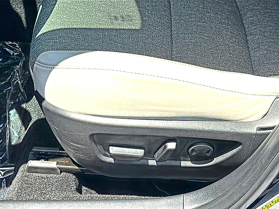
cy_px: 104
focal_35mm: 44
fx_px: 355
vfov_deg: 32.9
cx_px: 140
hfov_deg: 42.9
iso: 80
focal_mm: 6.86
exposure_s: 1/1852
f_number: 1.78
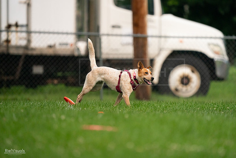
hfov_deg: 3.4
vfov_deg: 2.3
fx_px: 3934
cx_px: 118
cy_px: 79
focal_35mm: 600
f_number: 6.3
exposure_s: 1/1000
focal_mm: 600
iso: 6400
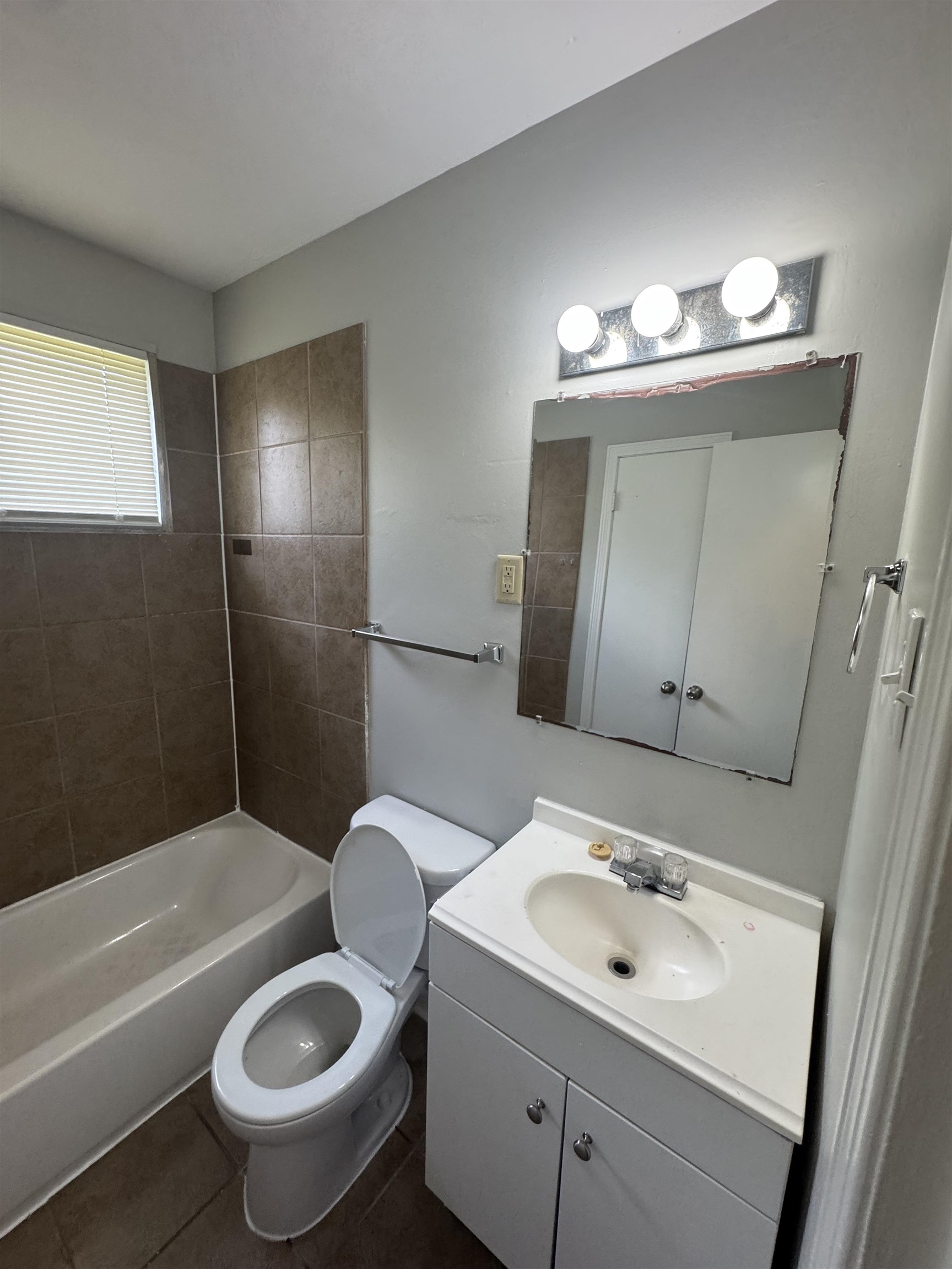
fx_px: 513
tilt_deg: -10.7
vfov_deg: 102.1
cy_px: 634
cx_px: 476
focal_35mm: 14
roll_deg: -2.5
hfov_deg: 85.7
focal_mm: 2.22
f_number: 2.2
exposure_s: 1/120
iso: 200
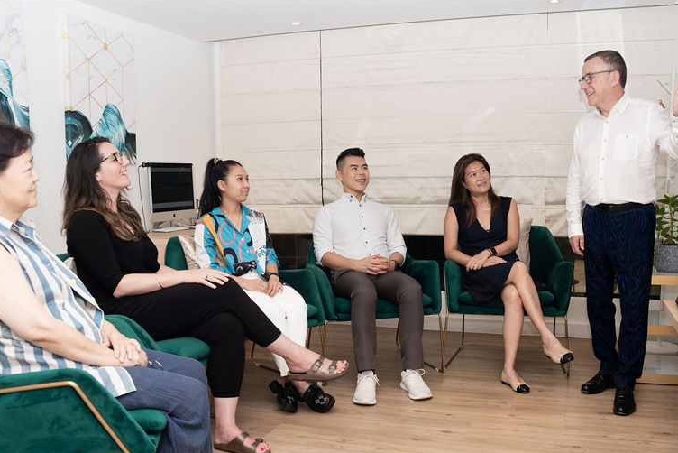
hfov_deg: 54.4
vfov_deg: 37.6
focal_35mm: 35
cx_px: 361
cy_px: 288
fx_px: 659
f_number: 4
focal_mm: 24
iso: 200
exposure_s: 1/250
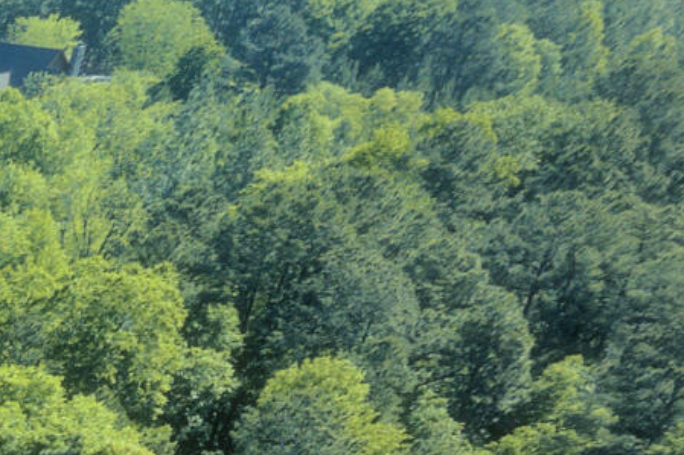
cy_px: 1452
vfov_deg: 7.8
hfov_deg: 9.5
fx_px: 2792
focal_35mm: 147
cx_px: -1575
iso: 100
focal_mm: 8.38
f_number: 2.8
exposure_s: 1/500
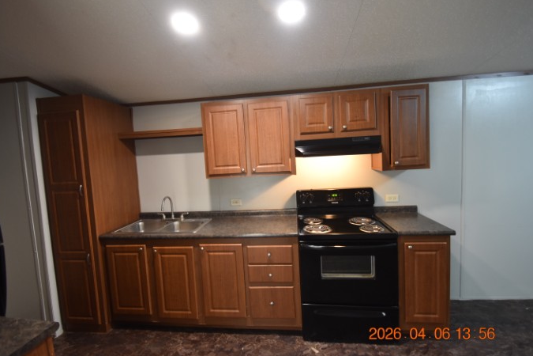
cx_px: 265
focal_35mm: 16
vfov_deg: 73.7
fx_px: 237
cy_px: 172
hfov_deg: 96.7
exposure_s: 1/30
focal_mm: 10
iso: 800
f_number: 3.5
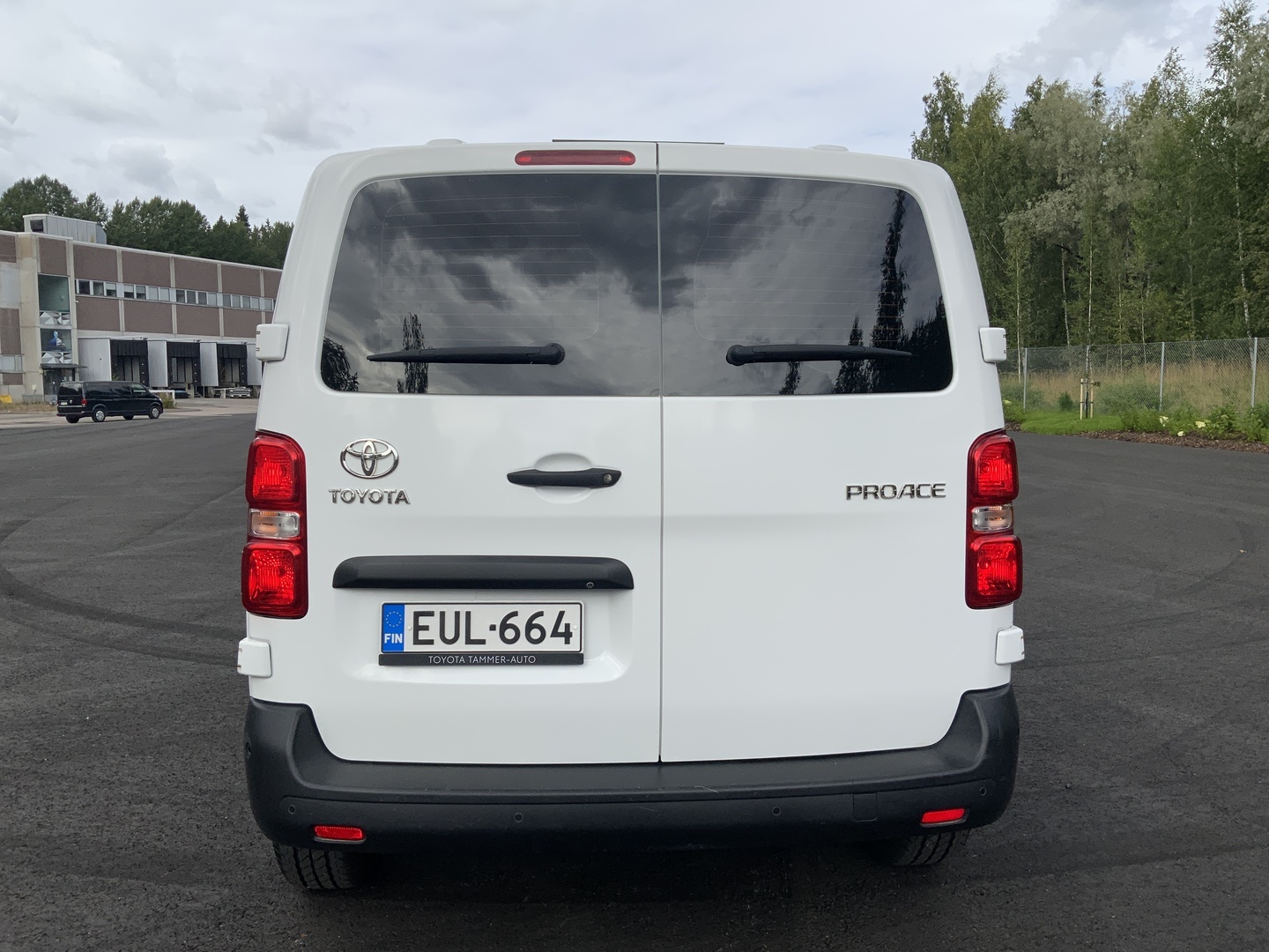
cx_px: 634
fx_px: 1063
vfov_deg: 48.2
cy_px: 476
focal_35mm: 29
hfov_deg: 61.7
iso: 16
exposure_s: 1/1451
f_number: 1.8
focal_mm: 3
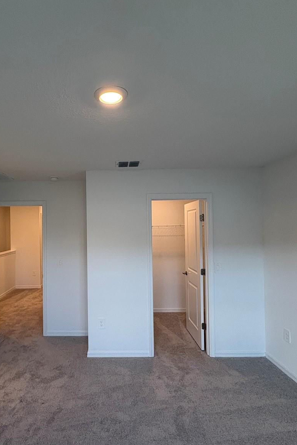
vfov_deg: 84.0
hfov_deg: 60.8
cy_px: 225
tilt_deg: +1.6
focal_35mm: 20
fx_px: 247
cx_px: 105
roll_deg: +1.2
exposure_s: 1/120
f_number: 2.2
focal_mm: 2.22
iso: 125
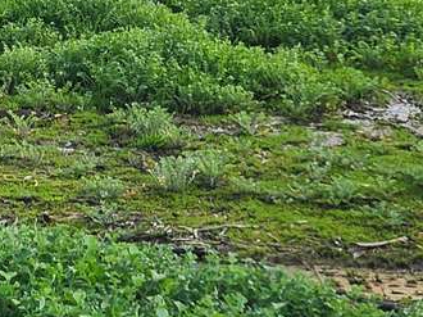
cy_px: -71
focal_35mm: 134
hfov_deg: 13.3
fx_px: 1636
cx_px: -335
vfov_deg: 10.8
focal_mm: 5.4
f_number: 1.8
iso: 20
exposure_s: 1/742
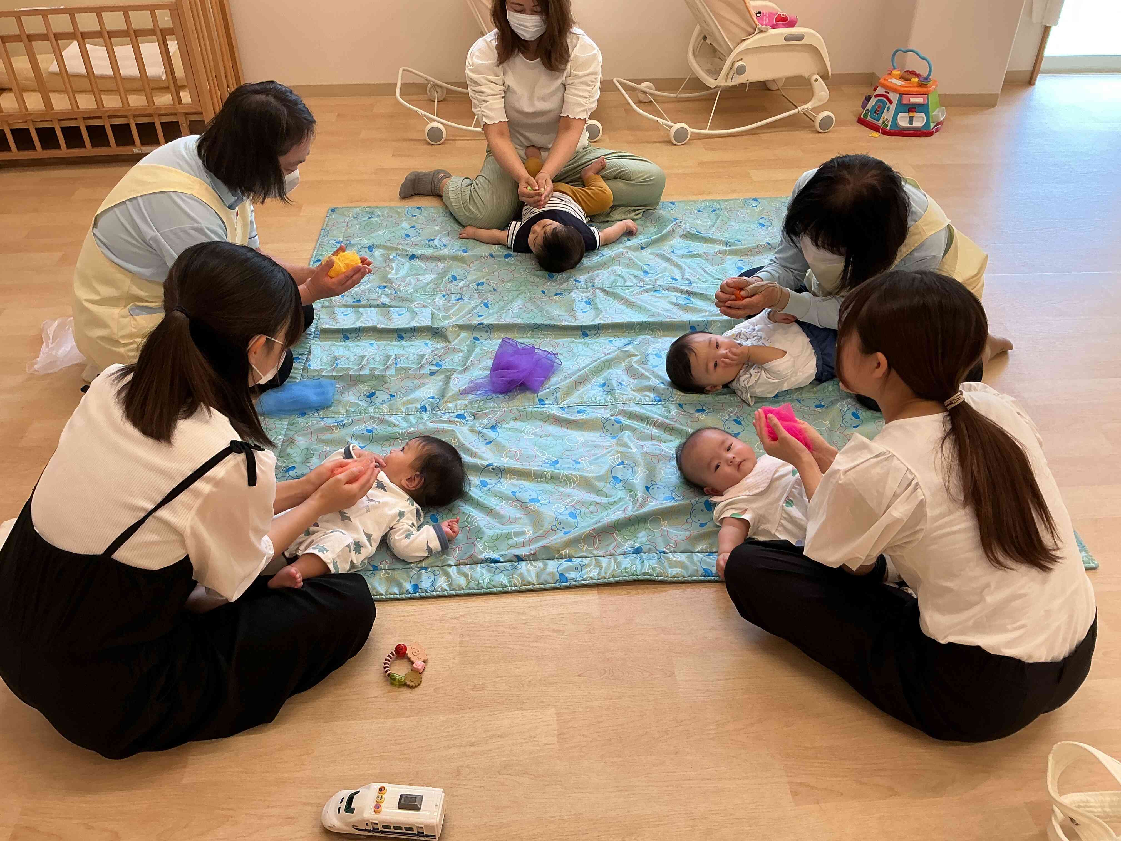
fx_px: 939
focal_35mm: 29
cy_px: 420
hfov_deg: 61.7
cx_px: 560
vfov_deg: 48.2
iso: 40
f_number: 1.8
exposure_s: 1/100
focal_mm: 3
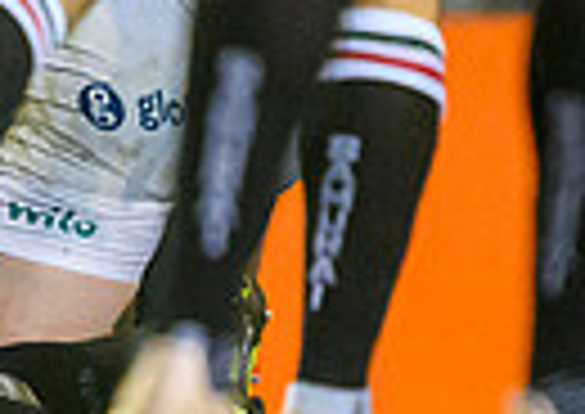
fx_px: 79369
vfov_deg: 0.3
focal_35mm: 4792
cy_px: 467
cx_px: -678
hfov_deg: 0.4
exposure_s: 1/1000
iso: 8000
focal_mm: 560
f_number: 4
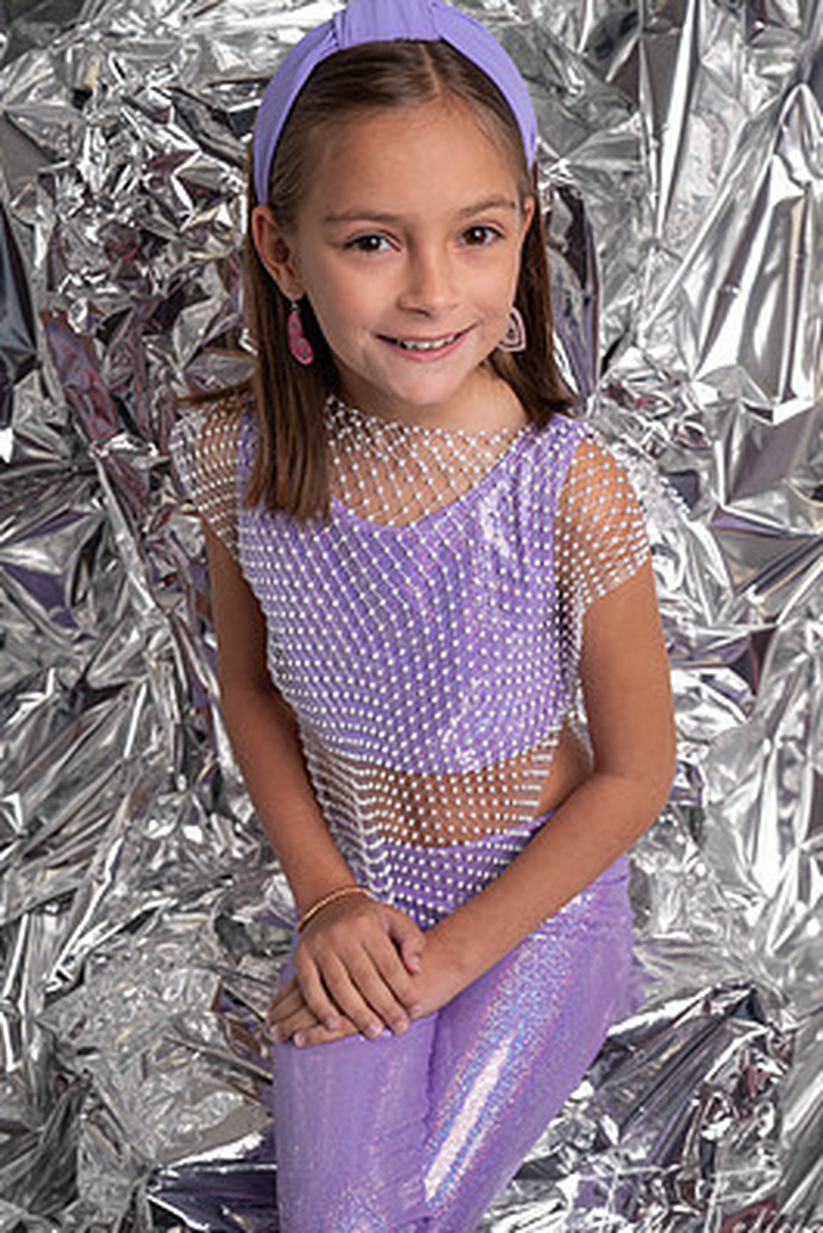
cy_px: 627
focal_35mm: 51
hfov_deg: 26.5
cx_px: 444
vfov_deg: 38.9
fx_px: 1747
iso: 160
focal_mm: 45
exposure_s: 1/200
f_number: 5.6
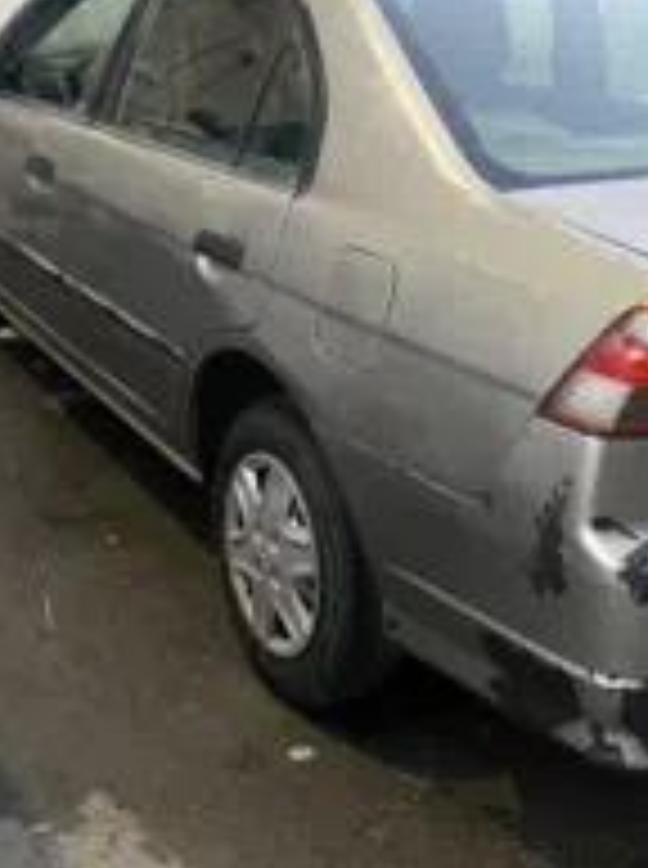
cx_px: 446
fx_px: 1352
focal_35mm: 54
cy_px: 337
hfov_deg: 26.8
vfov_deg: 35.5
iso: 400
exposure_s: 1/47
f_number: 1.8
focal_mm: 4.25
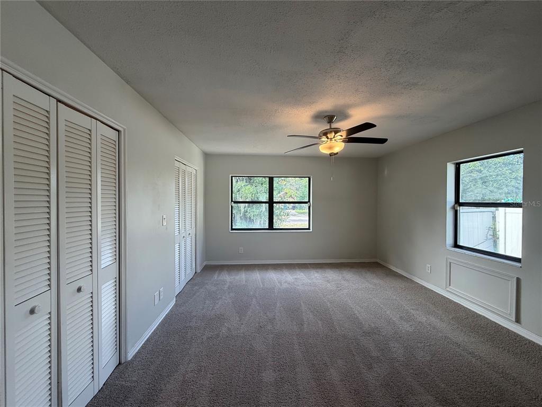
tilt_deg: -1.0
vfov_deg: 85.7
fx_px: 219
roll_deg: -0.6
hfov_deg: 102.1
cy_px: 204
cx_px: 271
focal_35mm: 14
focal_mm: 2.22
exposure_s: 1/120
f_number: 2.2
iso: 100
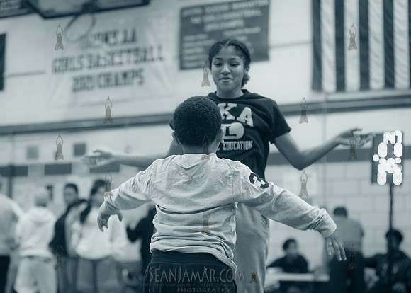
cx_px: 182
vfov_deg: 13.9
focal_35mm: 103
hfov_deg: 19.4
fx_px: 1201
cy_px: 168
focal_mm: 80
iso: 5000
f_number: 3.2
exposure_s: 1/400
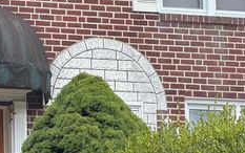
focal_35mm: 175
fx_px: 1169
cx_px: -11
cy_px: 156
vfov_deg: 7.5
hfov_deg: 11.8
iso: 25
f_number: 2.8
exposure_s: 1/161
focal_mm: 9
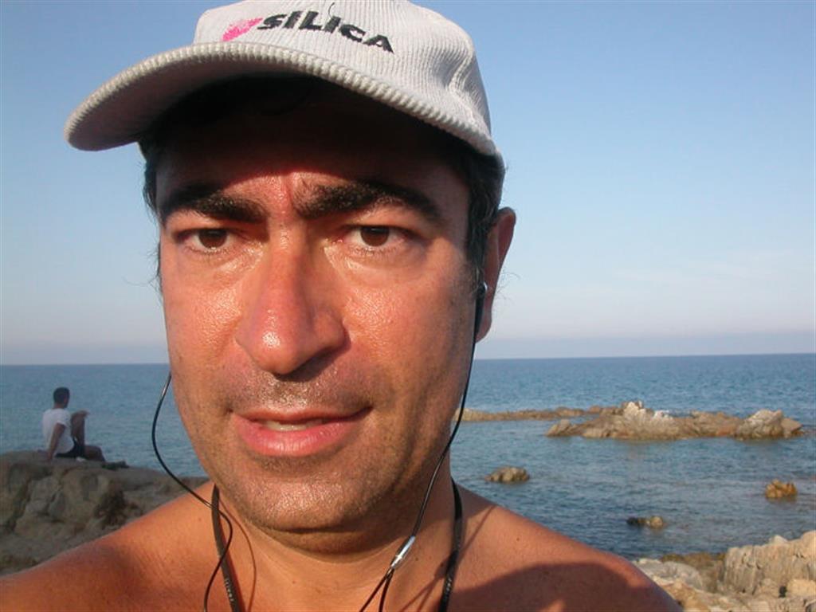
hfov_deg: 50.1
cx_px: 408
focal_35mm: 37
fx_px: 872
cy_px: 306
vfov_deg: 38.7
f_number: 4.5
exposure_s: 1/496
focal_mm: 5.6
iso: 100
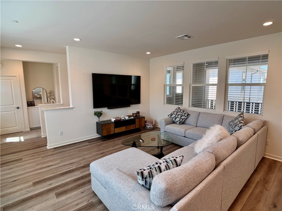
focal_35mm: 24
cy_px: 106
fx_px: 196
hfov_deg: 71.6
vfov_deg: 56.8
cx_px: 141
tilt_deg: -7.7
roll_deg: +0.5
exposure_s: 1/170
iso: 80
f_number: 1.78
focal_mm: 6.76
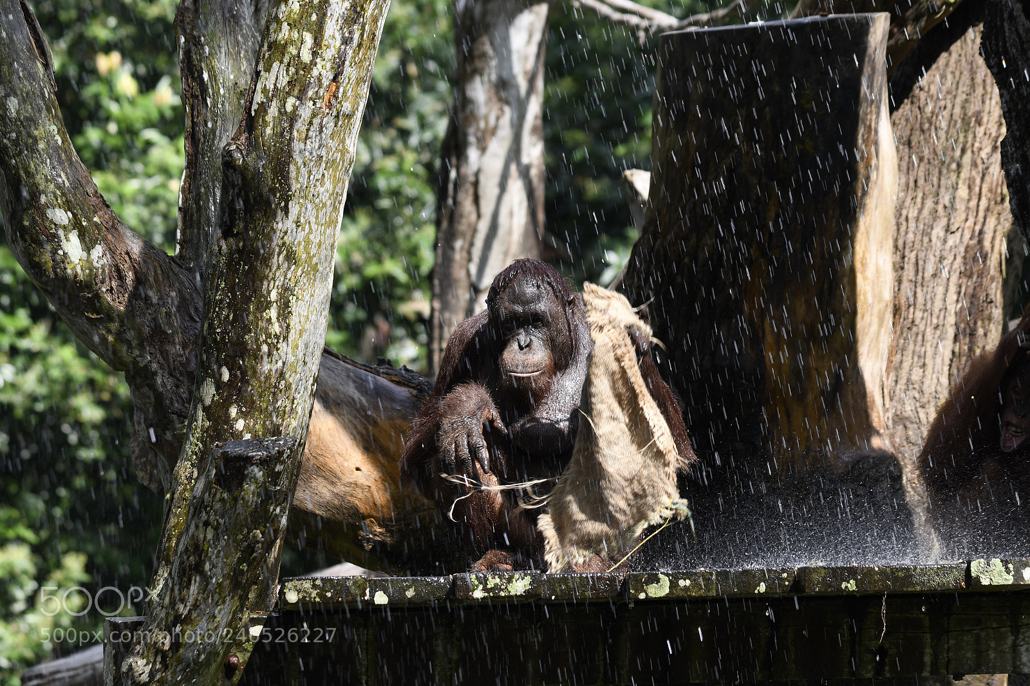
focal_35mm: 225
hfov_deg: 9.2
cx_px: 515
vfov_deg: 6.1
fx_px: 6434
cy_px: 343
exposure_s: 1/250
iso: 180
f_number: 6.3
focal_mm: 150
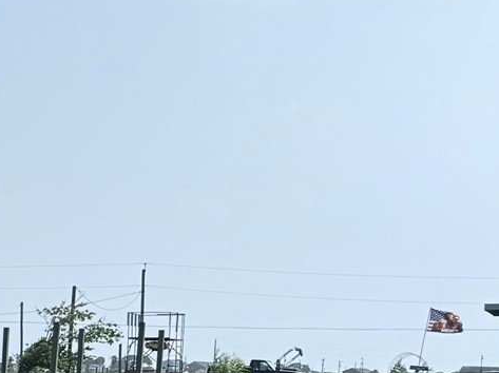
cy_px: 477
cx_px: -434
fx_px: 1498
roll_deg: -2.4
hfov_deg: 15.8
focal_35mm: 104
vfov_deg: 13.7
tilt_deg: -4.1
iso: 80
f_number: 1.78
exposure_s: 1/8130
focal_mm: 6.76
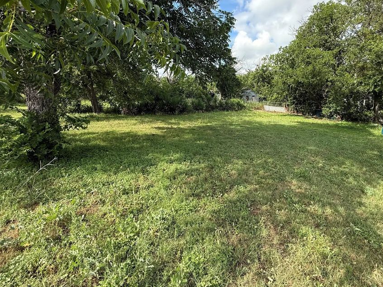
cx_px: 232
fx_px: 188
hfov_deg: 89.8
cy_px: 115
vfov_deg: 73.9
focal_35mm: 17
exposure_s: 1/602
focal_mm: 2.22
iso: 64
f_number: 2.2
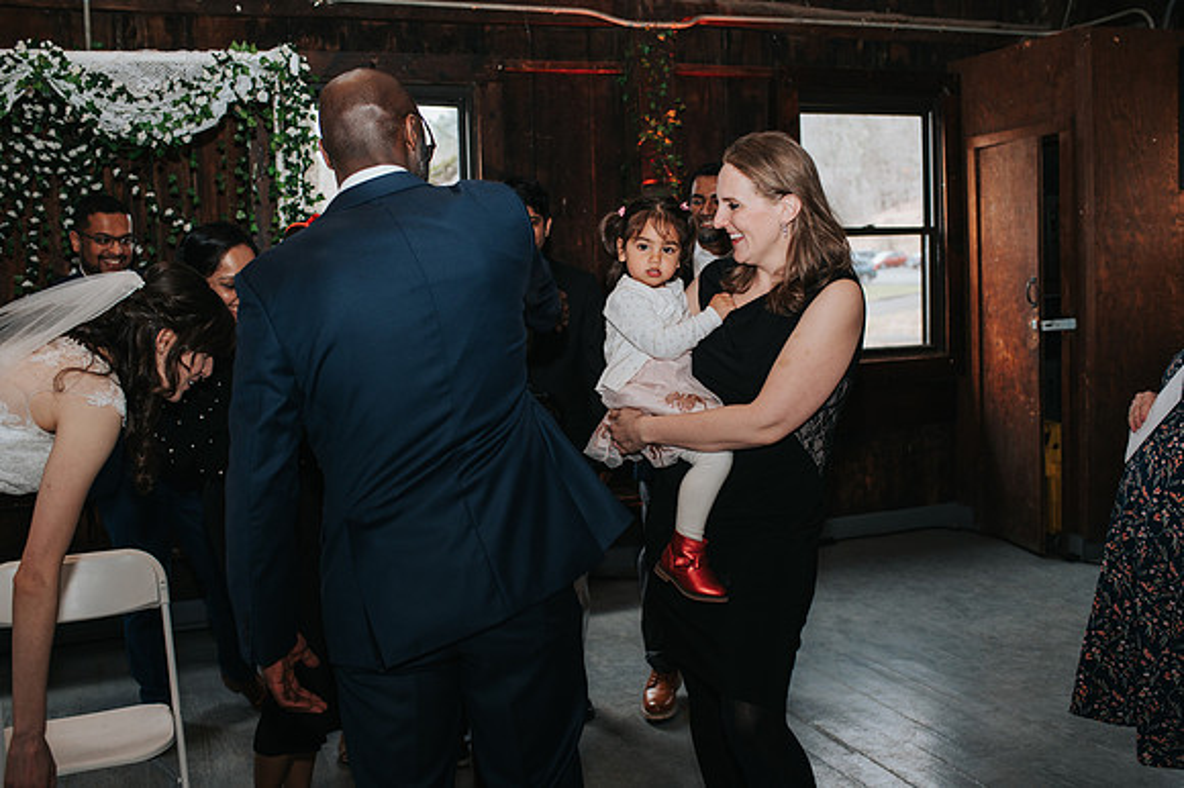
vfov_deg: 37.8
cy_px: 394
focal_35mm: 35
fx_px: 1150
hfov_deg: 54.5
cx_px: 592
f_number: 3.2
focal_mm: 35
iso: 1000
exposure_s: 1/200
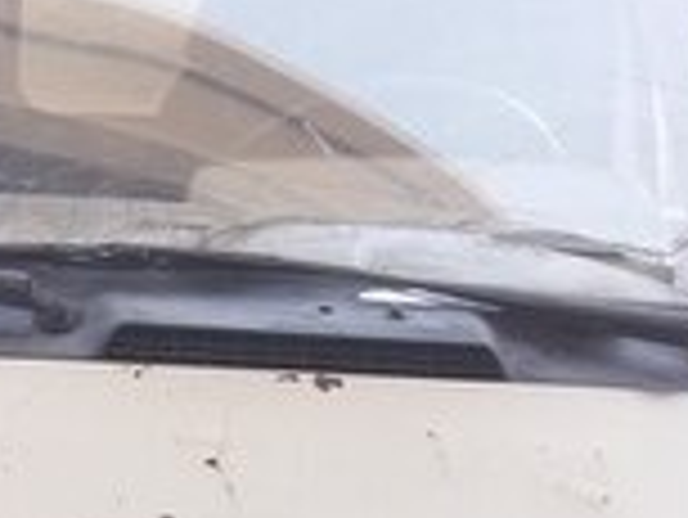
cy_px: 727
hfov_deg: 15.8
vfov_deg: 11.8
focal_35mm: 121
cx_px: -67
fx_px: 2407
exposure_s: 1/114
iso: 64
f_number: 1.9
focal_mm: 3.7
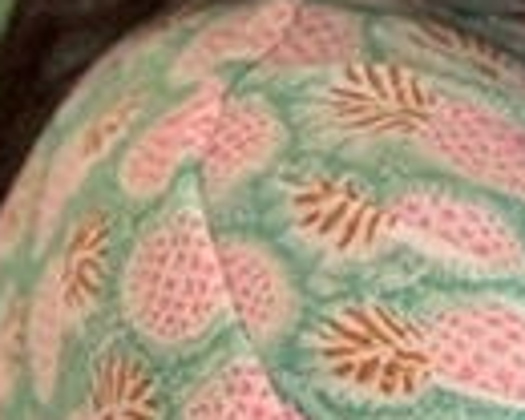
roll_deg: +0.0
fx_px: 8950
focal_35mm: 576
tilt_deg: -23.0
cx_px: 850
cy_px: 800
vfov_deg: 2.7
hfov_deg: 3.3
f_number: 2.8
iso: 250
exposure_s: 1/60
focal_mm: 9
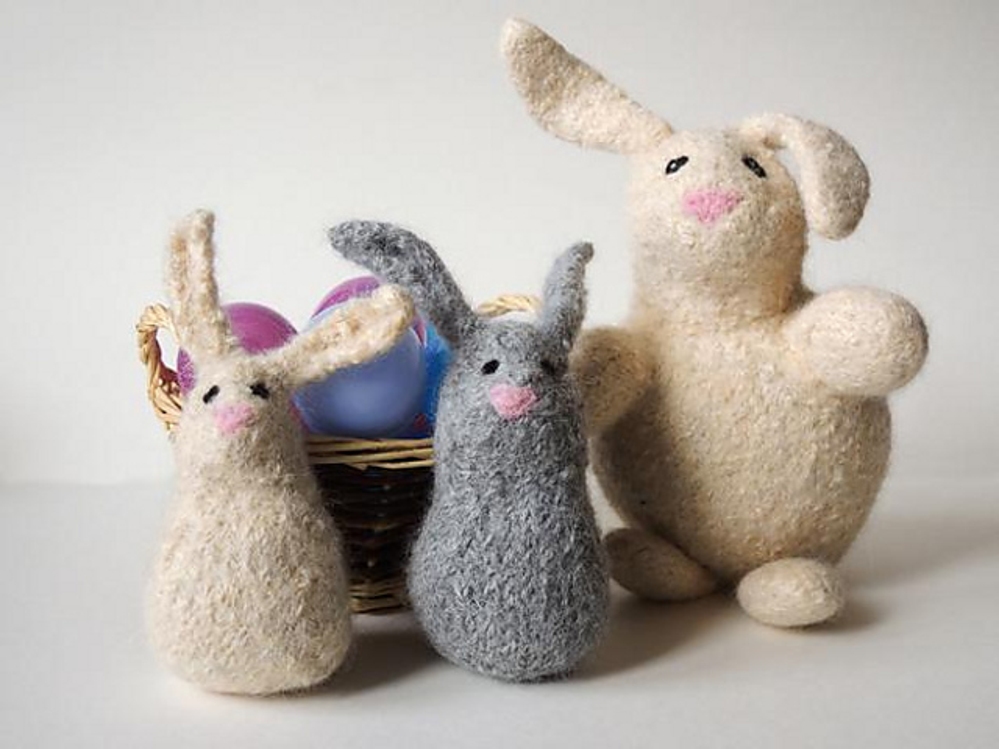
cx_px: 500
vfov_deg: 32.2
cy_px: 374
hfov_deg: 42.1
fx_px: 1299
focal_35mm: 45
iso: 100
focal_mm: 8.1
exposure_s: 1/30
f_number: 3.5
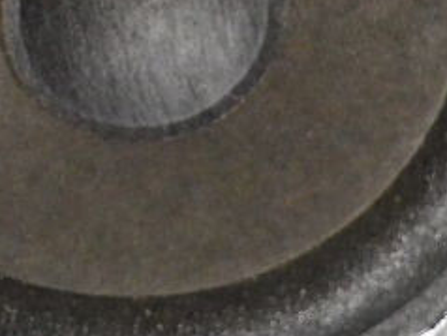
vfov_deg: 13.9
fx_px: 1357
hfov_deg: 18.7
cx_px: 201
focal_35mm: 105
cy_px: -8
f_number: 7.1
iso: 400
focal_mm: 4.5
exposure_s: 1/50
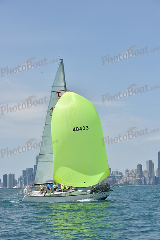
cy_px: 120
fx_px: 533
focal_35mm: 80
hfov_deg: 17.1
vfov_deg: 25.4
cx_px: 80
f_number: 8
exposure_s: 1/1250
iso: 250
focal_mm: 80
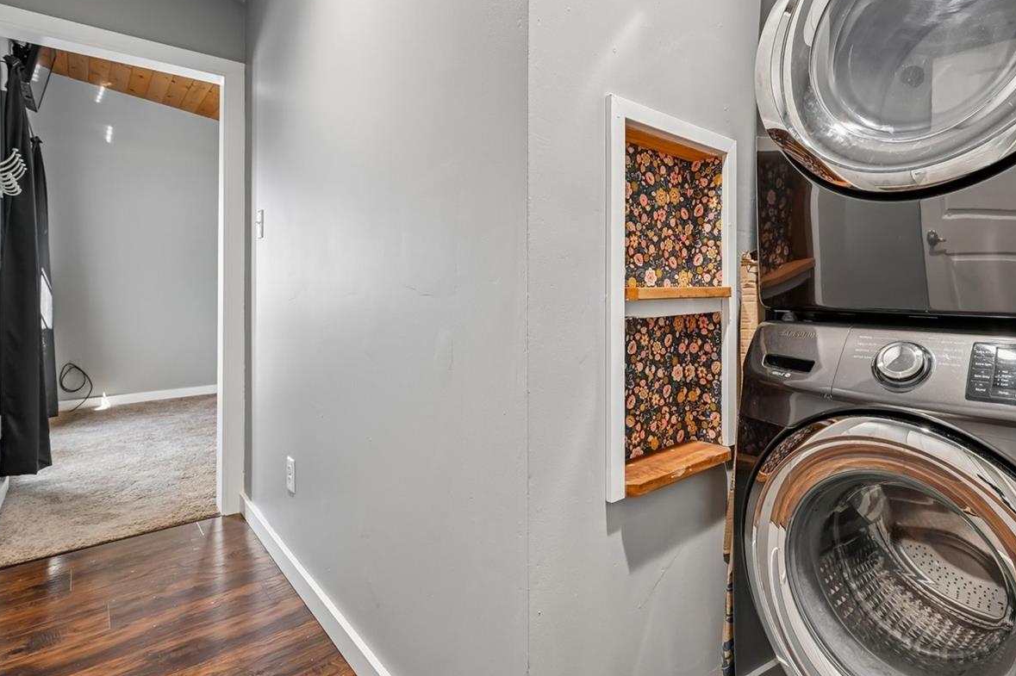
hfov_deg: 85.8
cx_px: 613
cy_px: 282
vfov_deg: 64.1
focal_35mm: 19
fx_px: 536
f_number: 10
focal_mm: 14
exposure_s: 1/6
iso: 400
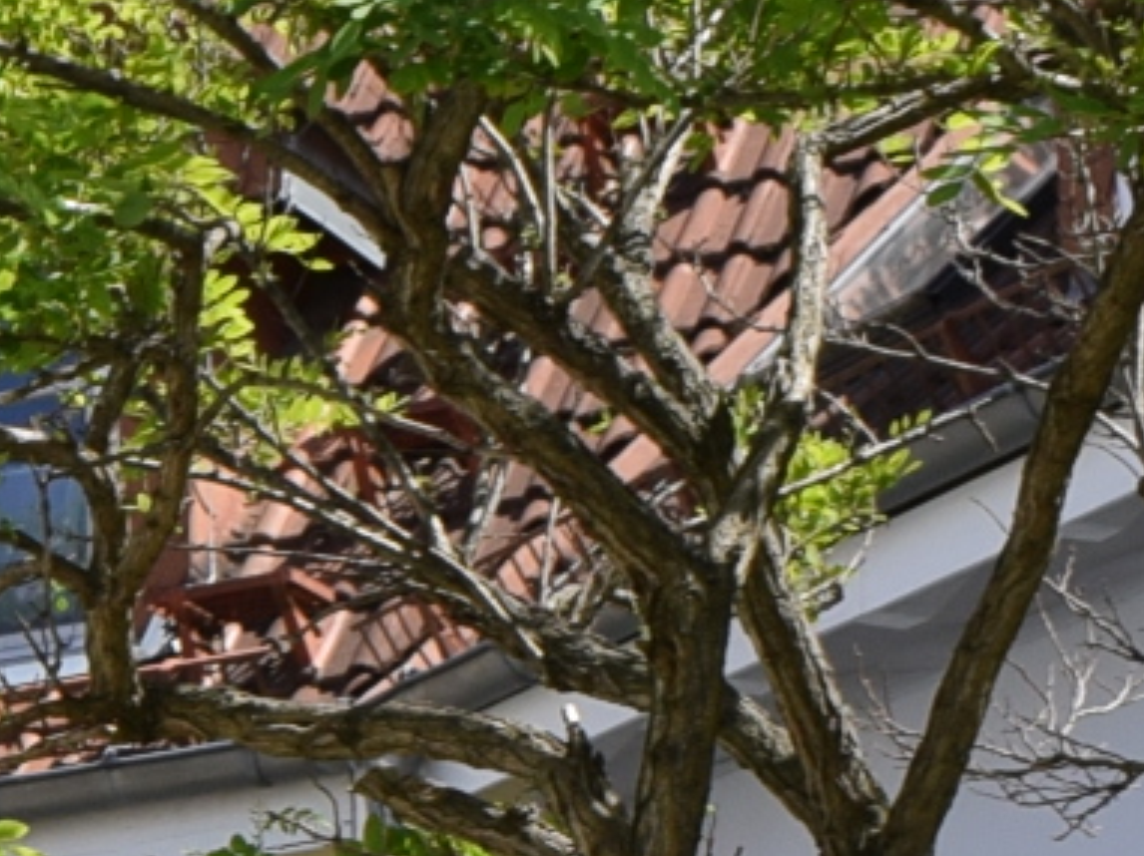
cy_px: 1613
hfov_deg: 7.5
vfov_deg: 5.8
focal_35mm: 249
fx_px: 8224
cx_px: -1536
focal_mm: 22
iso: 200
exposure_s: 1/320
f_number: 9
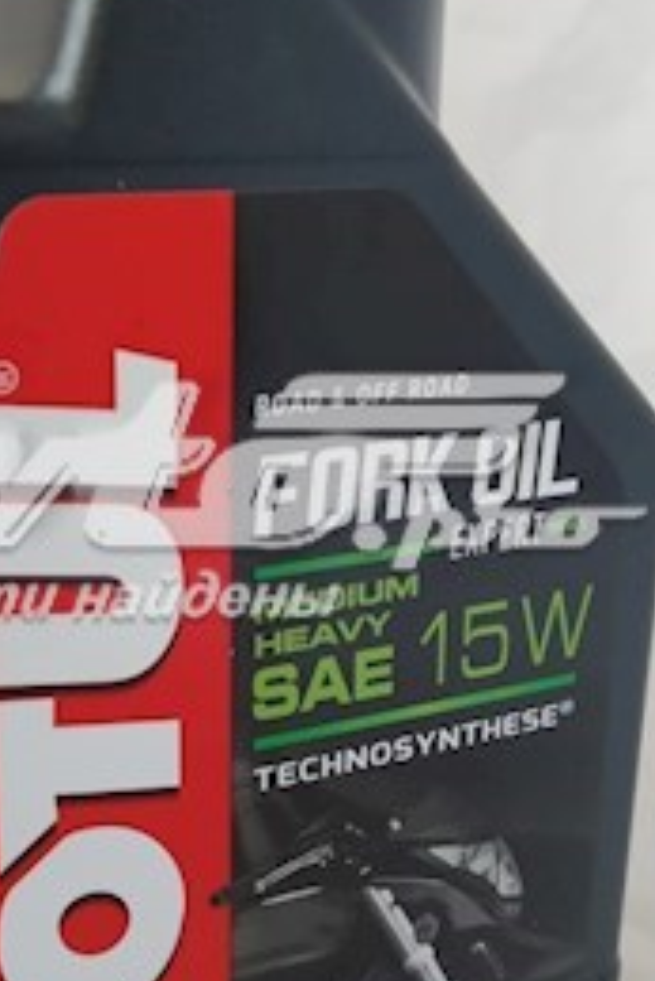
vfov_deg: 36.9
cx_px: 189
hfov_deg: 24.9
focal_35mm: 54
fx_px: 1472
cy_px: 489
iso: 32
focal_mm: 3.99
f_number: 1.8
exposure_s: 1/50
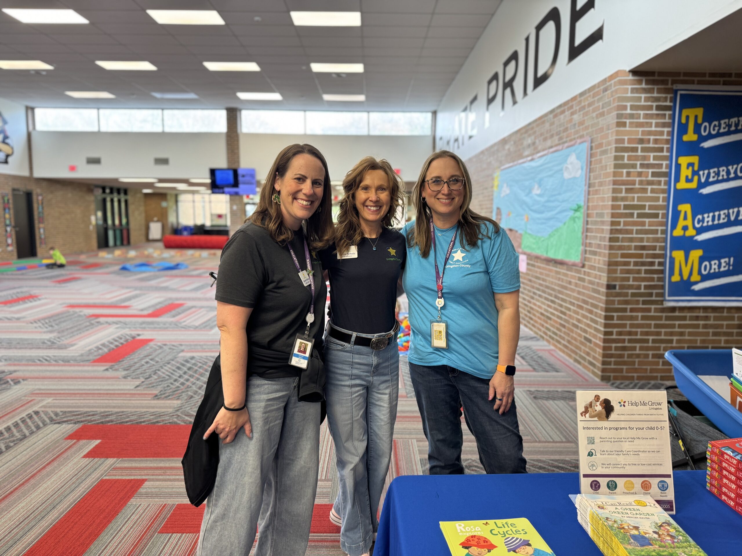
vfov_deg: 56.8
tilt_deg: -6.6
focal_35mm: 24
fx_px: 514
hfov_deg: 71.6
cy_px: 278
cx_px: 371
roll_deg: -0.7
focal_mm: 6.76
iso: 125
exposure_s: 1/60
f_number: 1.78
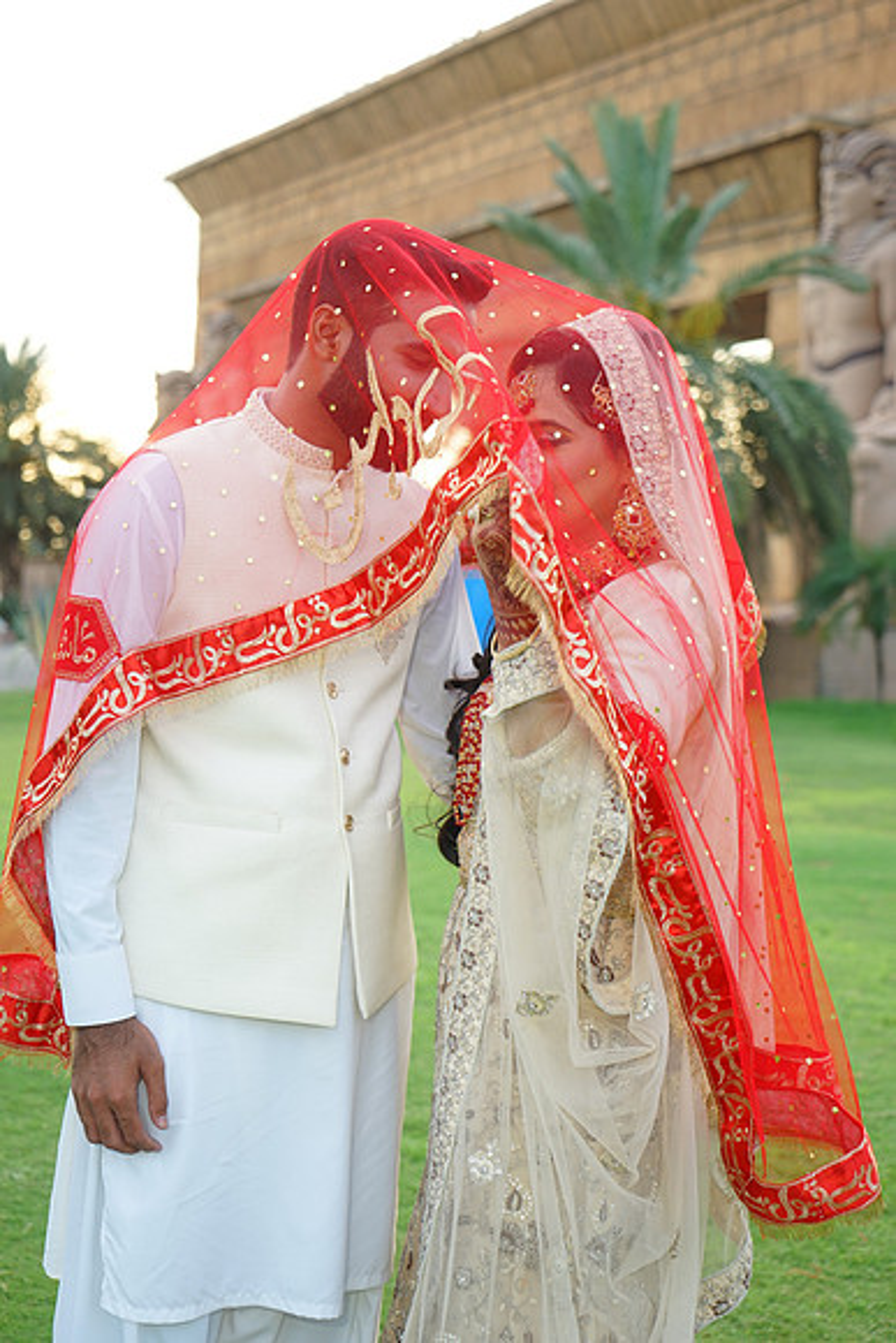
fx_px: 1977
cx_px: 448
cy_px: 672
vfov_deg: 37.5
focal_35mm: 53
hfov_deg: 25.5
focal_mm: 53
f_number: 4
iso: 320
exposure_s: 1/200
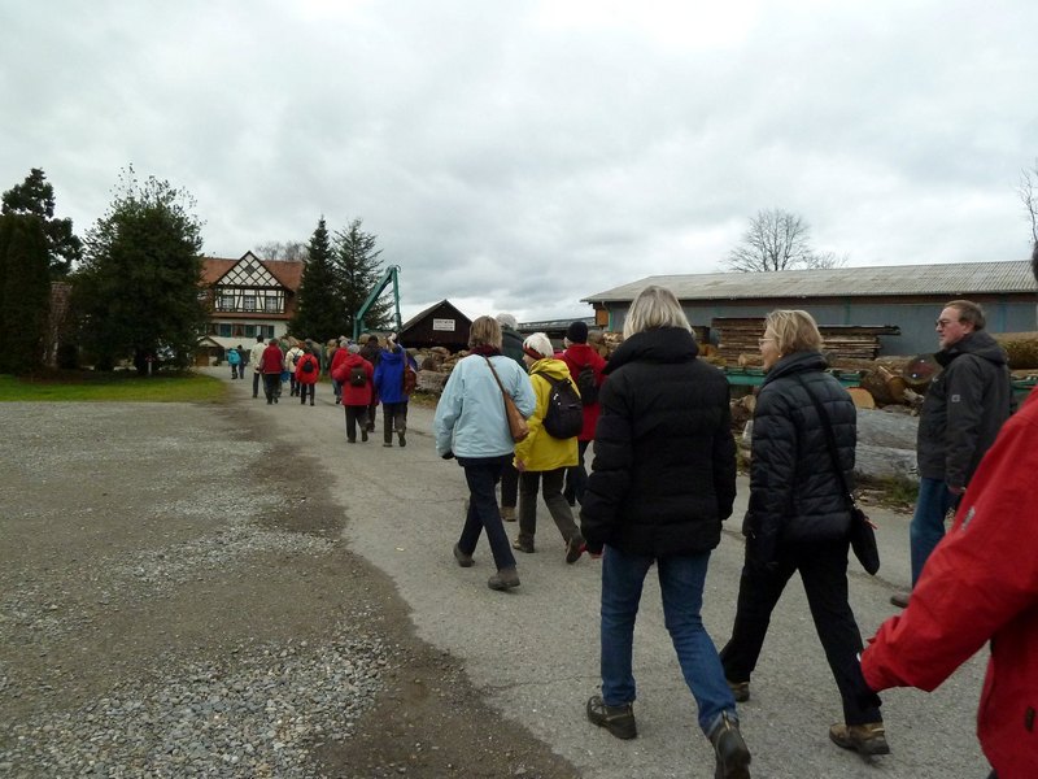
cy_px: 390
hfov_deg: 69.4
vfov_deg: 54.9
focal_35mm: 25
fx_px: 750
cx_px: 519
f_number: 3.3
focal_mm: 4.1
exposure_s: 1/200
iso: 320
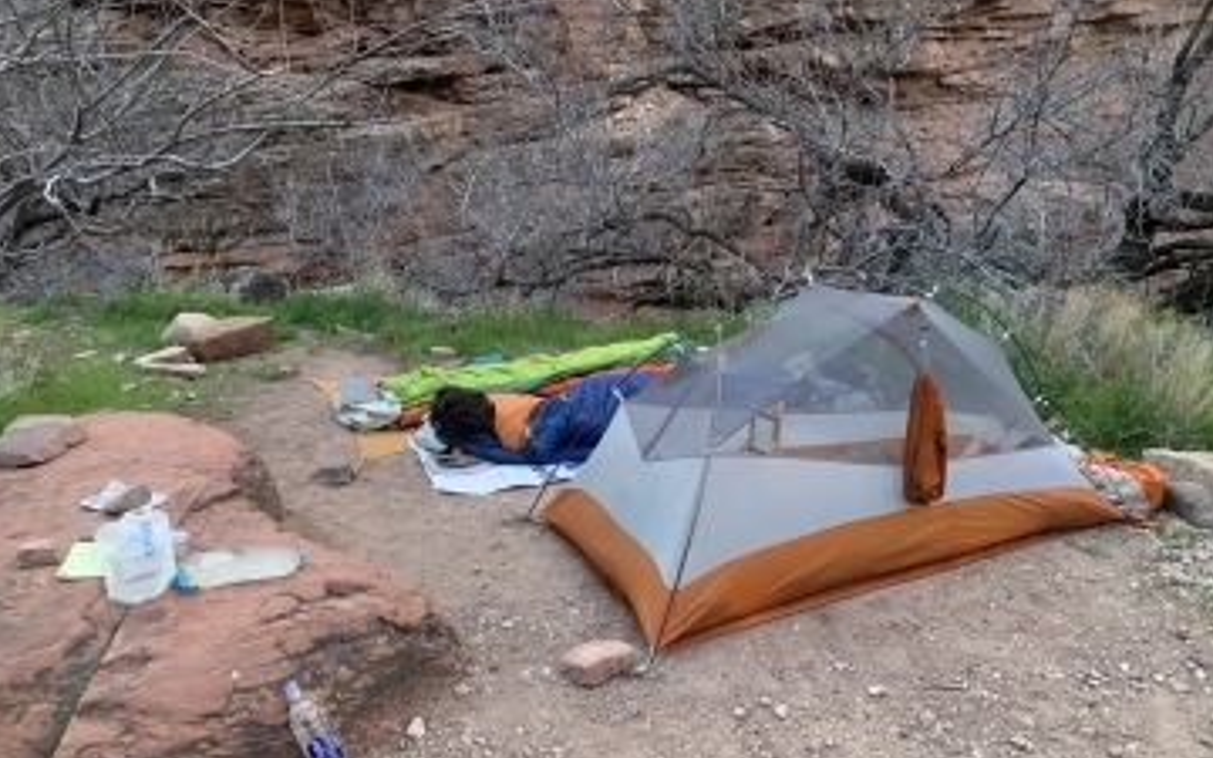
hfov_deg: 66.5
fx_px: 926
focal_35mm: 28
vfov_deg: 44.5
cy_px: 377
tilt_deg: -17.3
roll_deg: +0.4
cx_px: 606
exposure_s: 1/38
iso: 400
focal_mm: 4.25
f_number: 1.8
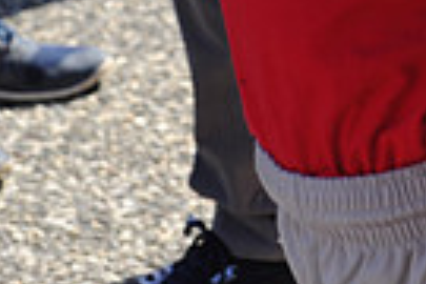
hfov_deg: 6.8
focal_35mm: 301
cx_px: 357
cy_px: -297
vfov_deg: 4.5
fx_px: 3562
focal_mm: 70
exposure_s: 1/500
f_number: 5
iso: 200
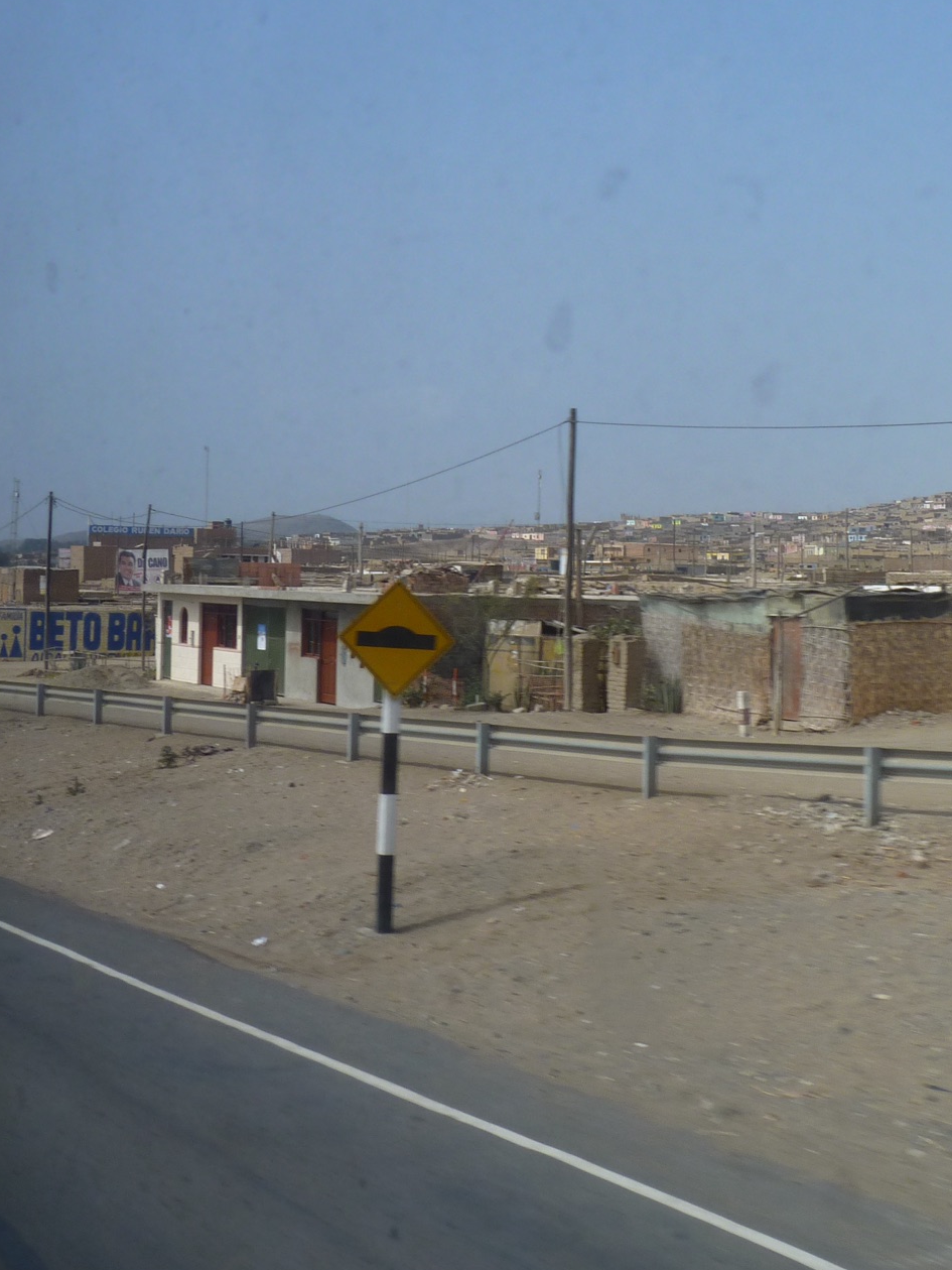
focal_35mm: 52
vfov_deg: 36.7
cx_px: 636
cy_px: 543
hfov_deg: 27.9
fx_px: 1907
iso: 80
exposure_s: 1/200
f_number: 5
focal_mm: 5.8
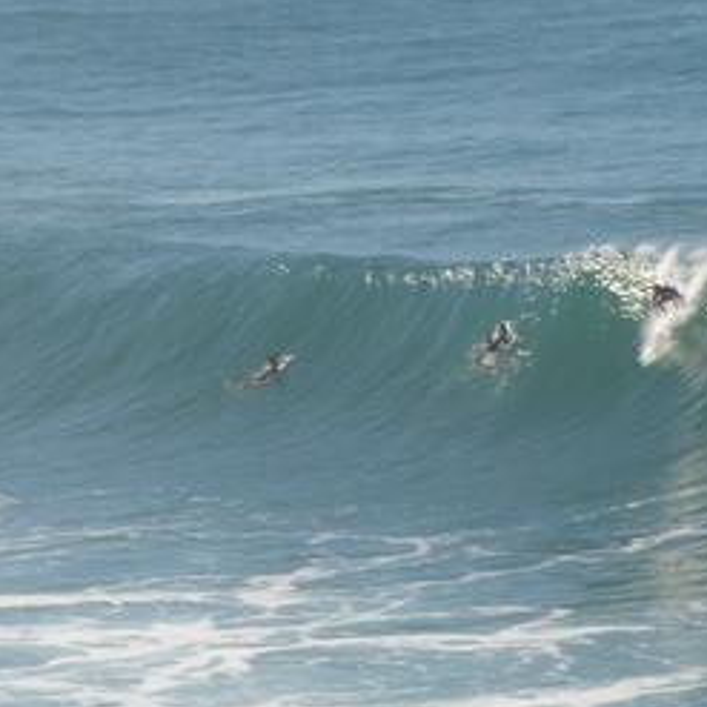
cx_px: 273
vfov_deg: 4.9
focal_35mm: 354
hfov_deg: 4.9
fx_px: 8180
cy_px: 429
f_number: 10.9
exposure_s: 1/160
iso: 80
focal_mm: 32
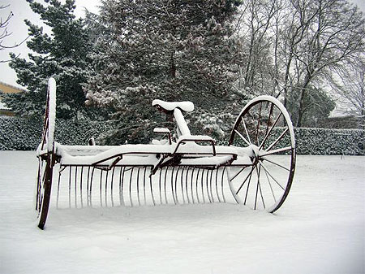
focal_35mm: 35
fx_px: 369
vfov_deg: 40.7
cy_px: 137
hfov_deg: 52.7
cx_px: 182
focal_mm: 5.8
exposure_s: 1/142
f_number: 2.8
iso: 50
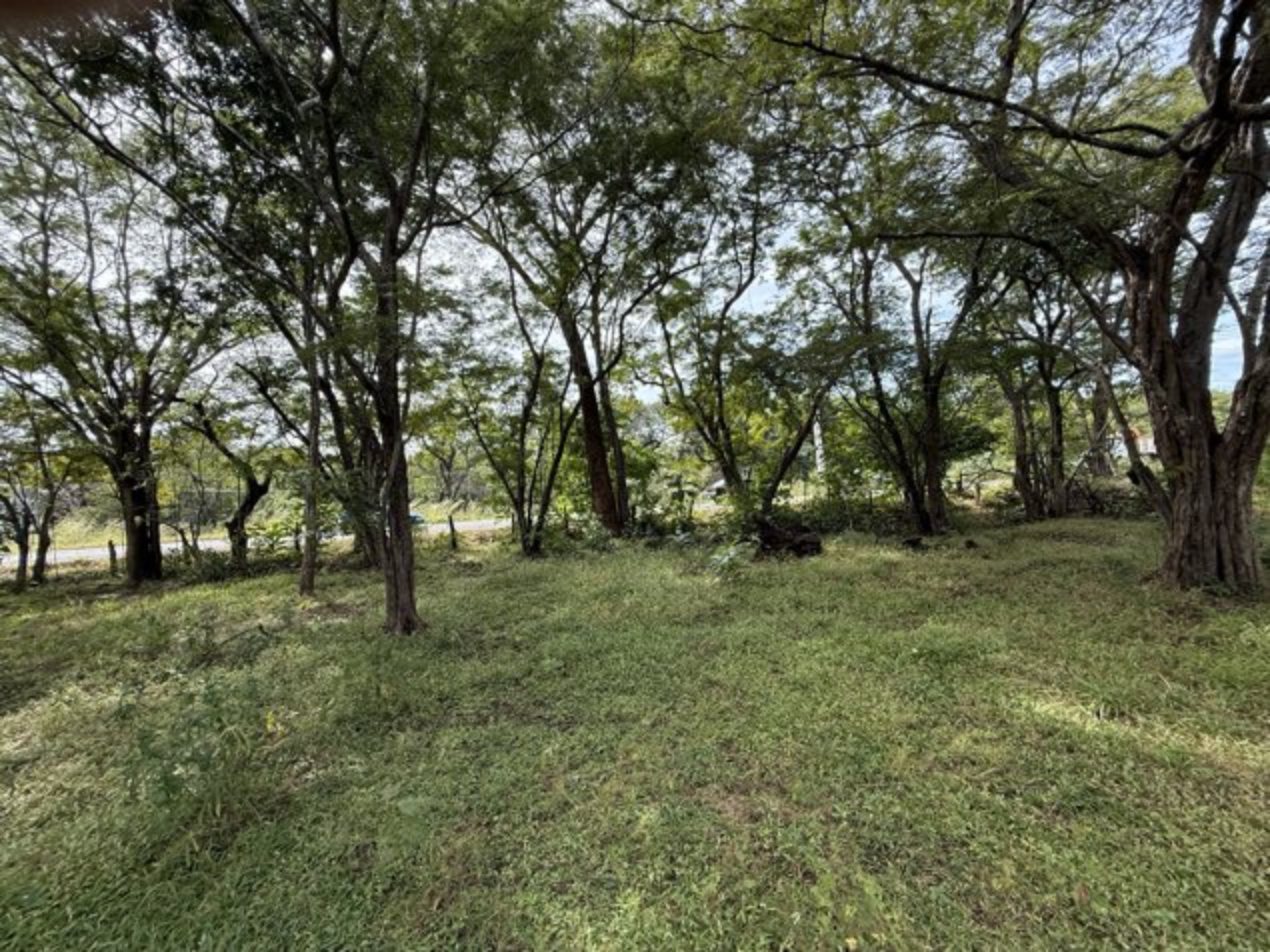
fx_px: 514
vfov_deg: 85.7
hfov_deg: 102.1
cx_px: 635
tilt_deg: +0.5
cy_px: 476
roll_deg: +6.1
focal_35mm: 14
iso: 64
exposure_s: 1/433
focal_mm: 2.22
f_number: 2.2
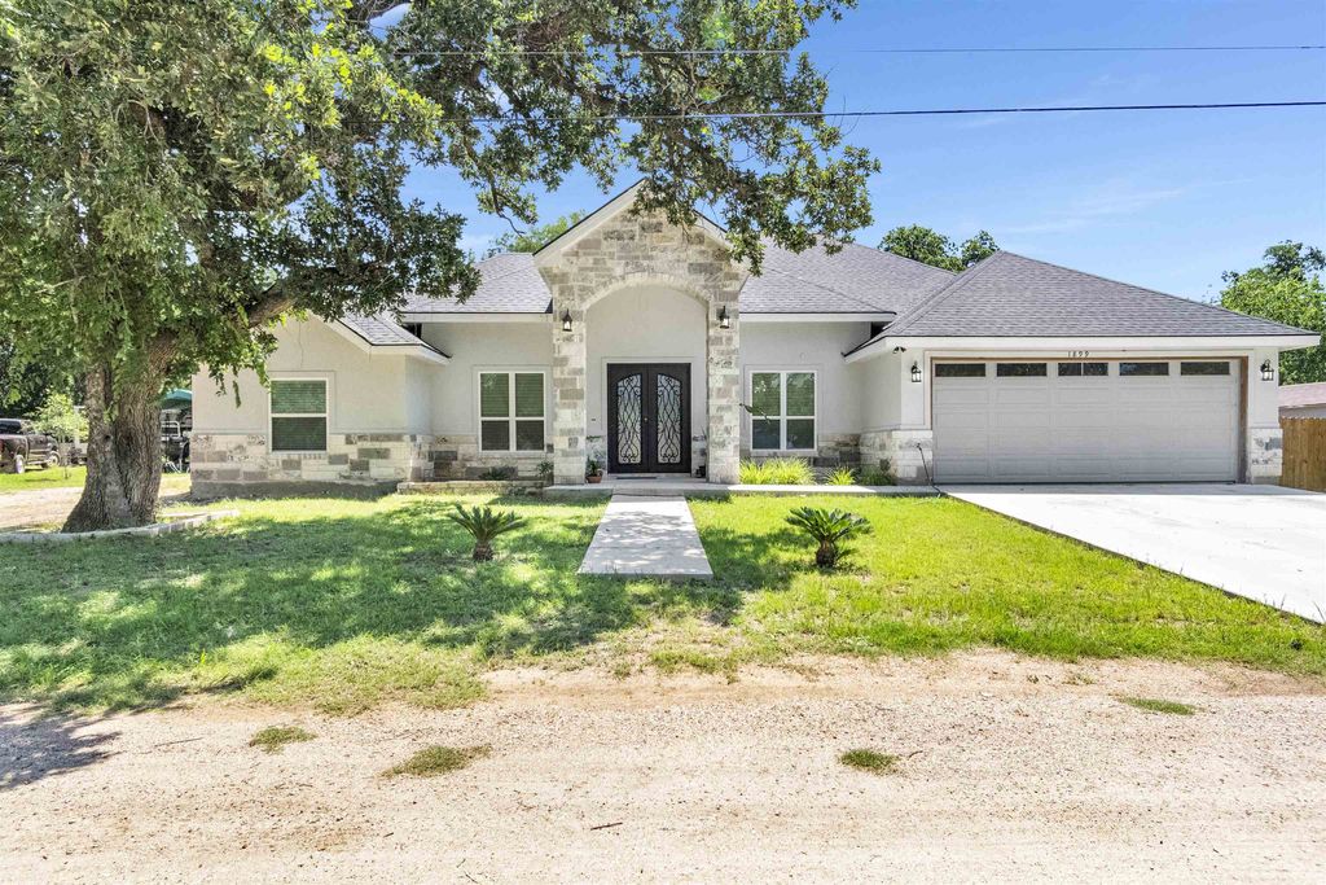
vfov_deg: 64.6
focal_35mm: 19
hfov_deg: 86.9
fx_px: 700
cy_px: 442
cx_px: 663
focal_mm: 13
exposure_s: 1/6400
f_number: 4.8
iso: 2500
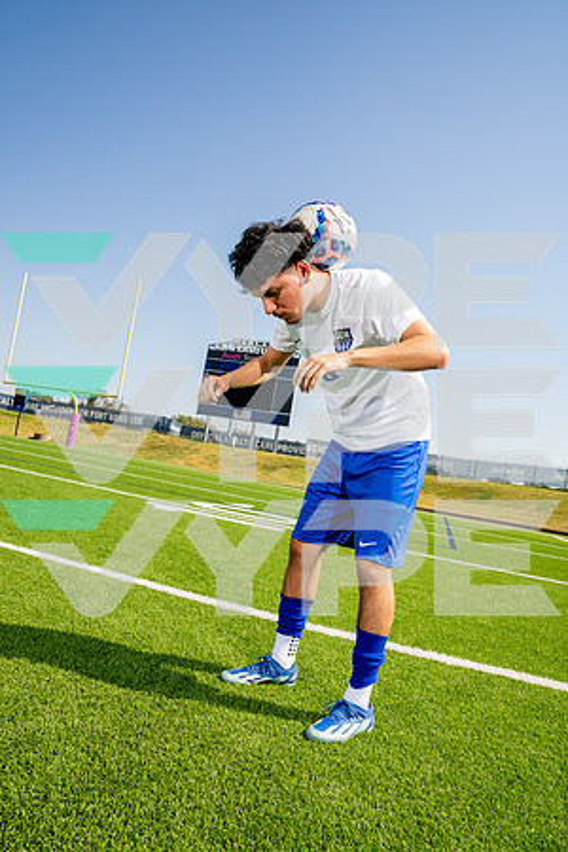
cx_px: 284
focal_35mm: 24
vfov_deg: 73.7
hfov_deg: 53.1
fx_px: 568
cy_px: 426
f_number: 7.1
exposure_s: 1/125
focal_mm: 24
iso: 50
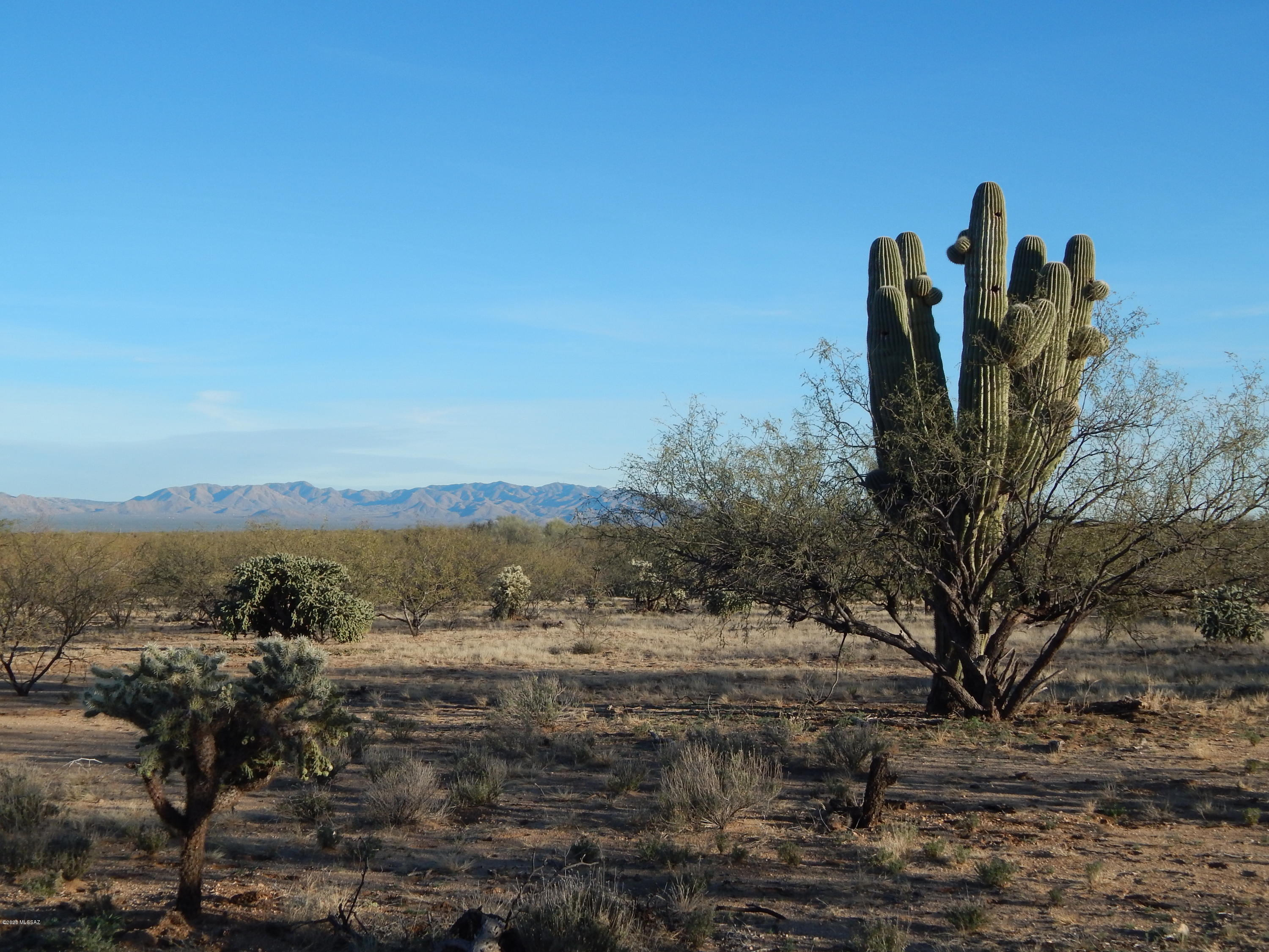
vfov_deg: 29.7
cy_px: 476
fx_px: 1796
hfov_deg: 38.9
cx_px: 634
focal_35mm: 49
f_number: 3.7
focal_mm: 8.6
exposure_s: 1/1000
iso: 125
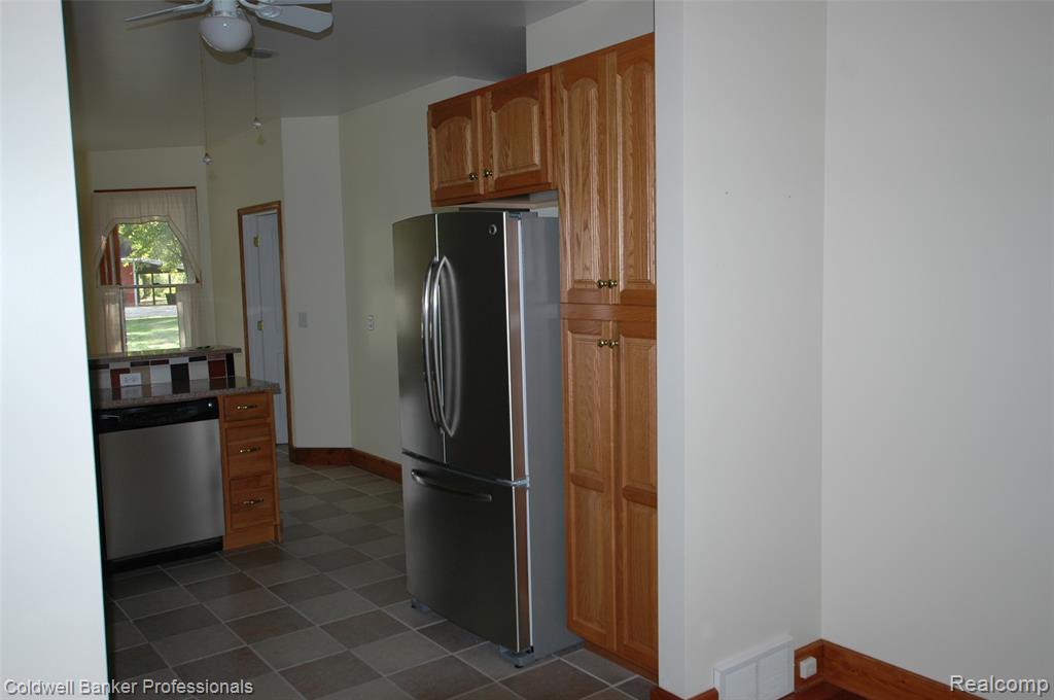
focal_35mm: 30
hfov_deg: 62.0
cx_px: 527
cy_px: 350
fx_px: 877
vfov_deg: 43.5
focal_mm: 20
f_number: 3.5
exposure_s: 1/60
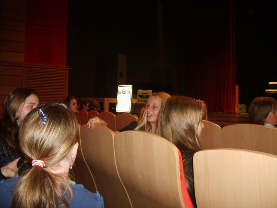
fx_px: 280
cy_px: 104
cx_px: 138
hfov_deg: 52.6
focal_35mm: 35
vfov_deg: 40.7
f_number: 2.8
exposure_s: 1/45
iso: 100
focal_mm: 5.8
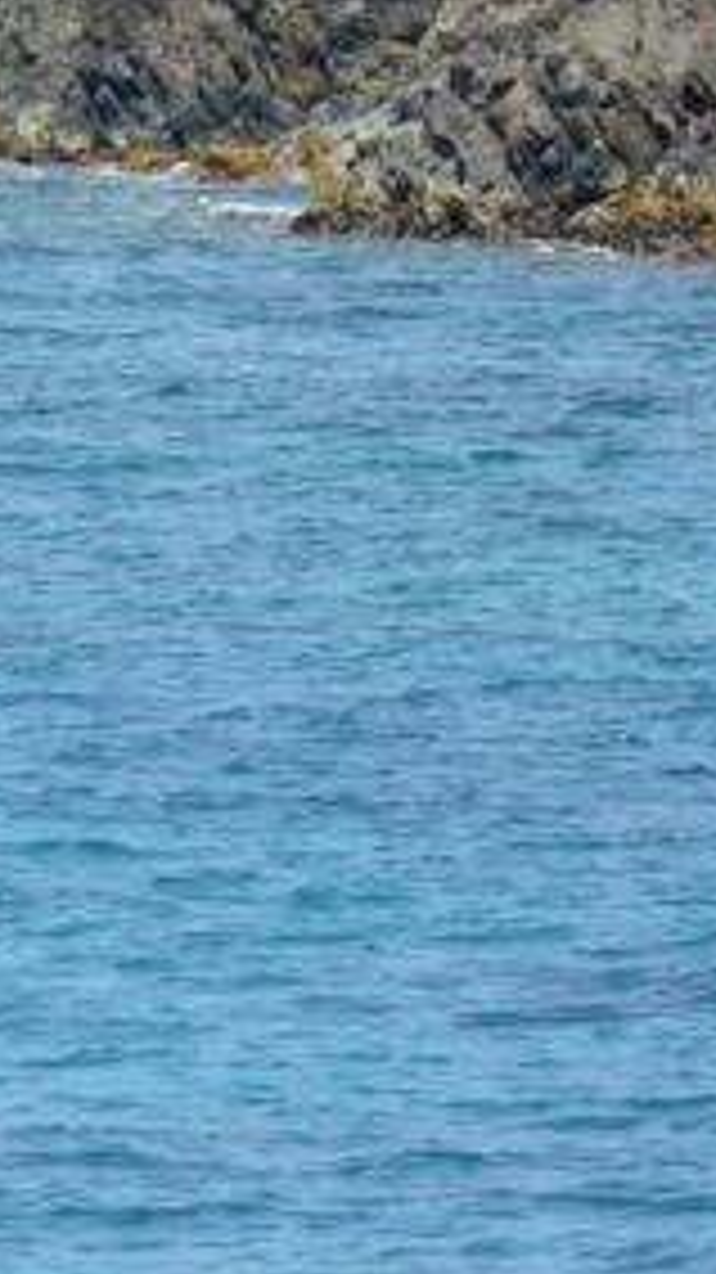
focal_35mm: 709
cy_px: 655
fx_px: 23952
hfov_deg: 1.7
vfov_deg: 3.0
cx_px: 122
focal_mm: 200
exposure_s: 1/160
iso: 200
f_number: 16
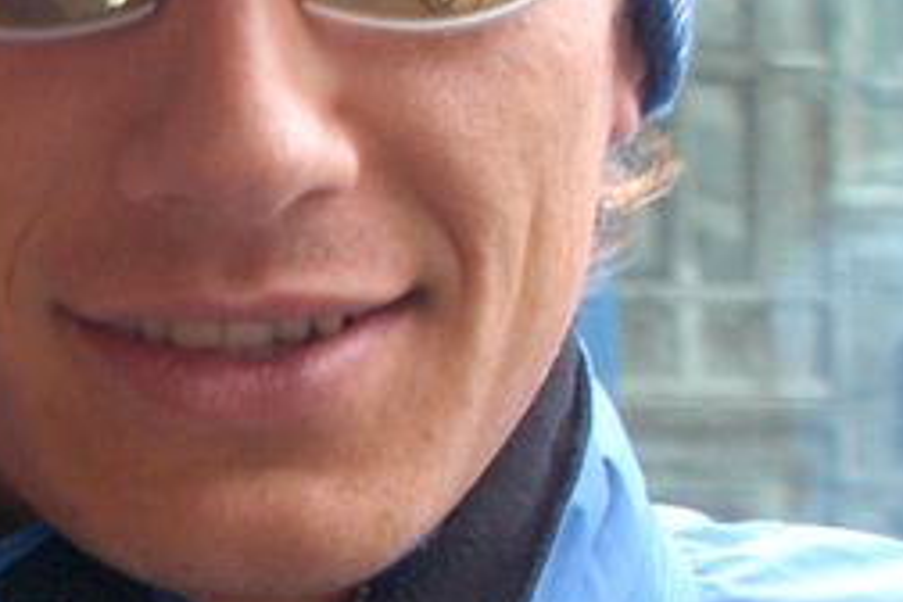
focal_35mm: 236
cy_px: 625
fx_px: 5907
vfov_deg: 5.8
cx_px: -559
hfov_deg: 8.5
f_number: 6.3
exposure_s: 1/160
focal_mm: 31
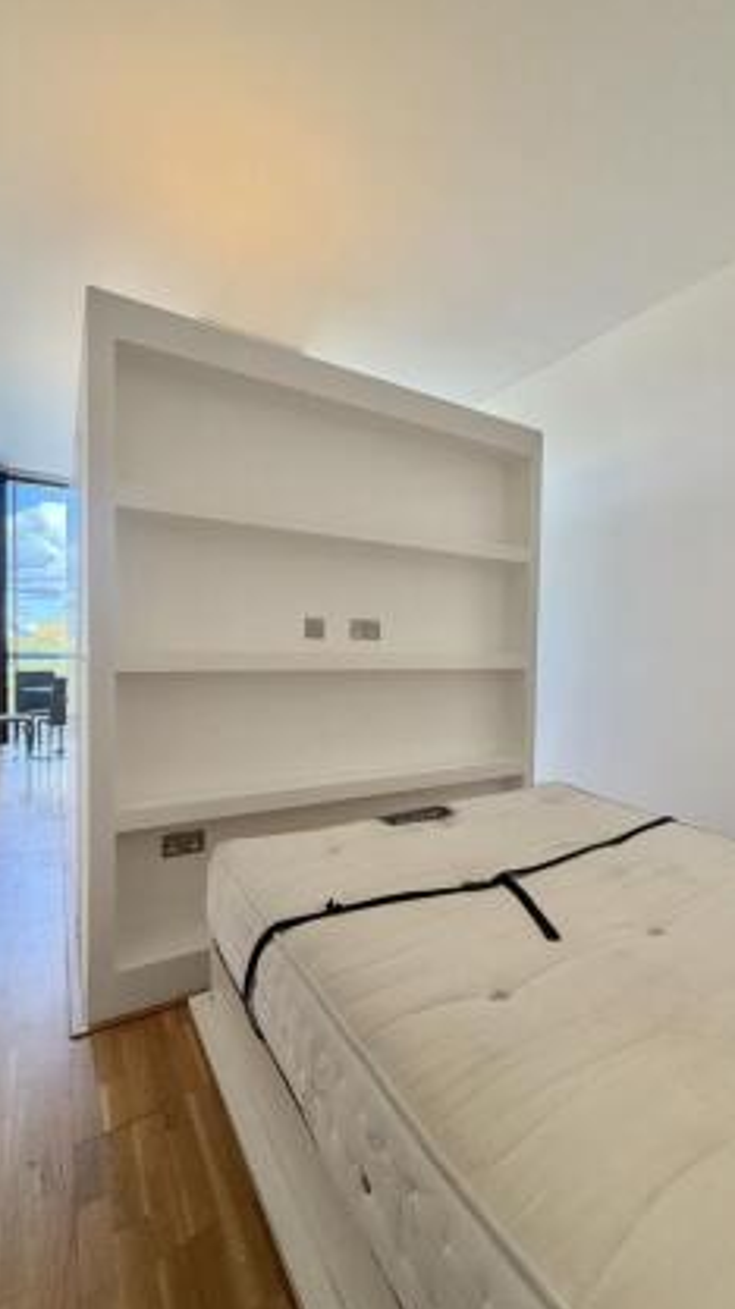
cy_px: 670
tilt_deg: -1.0
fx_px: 555
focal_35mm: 16
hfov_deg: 66.5
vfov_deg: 99.4
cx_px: 433
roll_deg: -2.4
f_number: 2.2
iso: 125
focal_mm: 2.22
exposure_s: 1/100
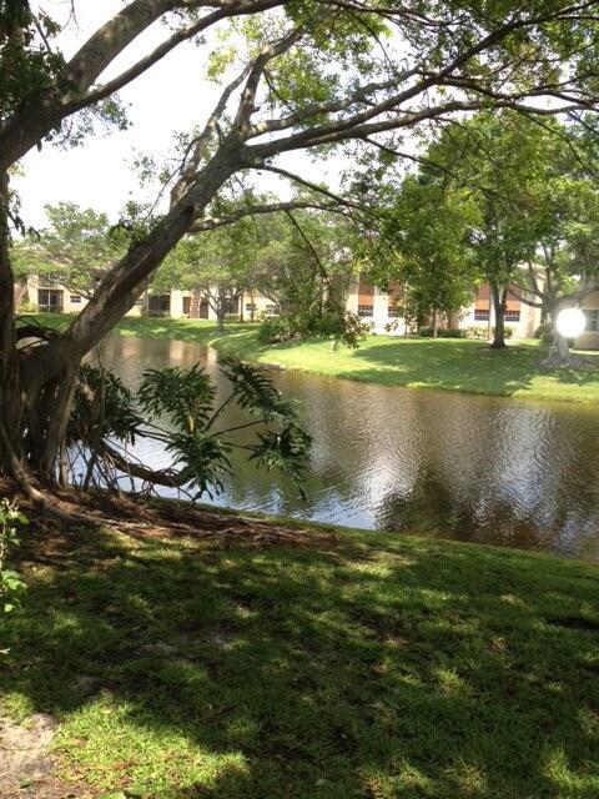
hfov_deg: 40.7
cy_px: 400
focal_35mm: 35
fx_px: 808
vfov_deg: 52.6
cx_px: 300
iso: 80
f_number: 2.4
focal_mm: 4.28
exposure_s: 1/431
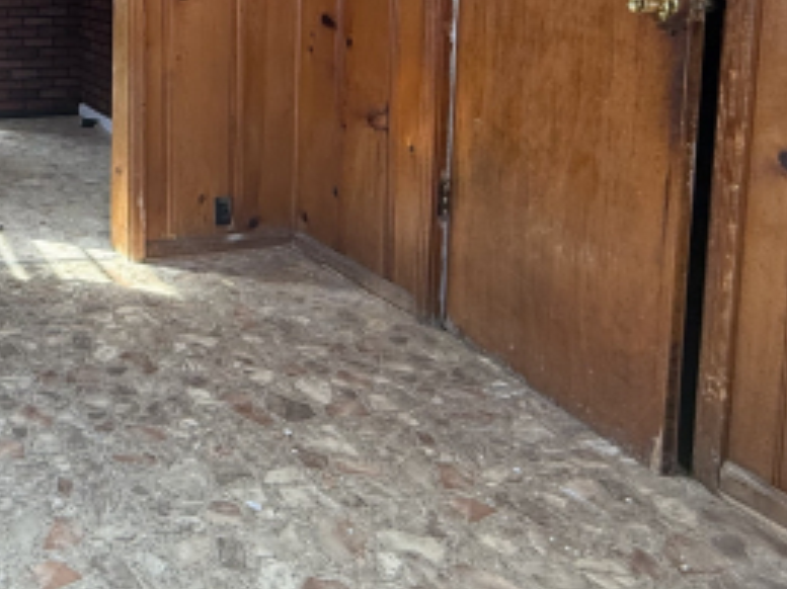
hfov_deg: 43.3
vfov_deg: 36.5
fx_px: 818
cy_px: 33
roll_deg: +1.2
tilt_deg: -4.4
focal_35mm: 36
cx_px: -17
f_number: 2.2
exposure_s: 1/99
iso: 160
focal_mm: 2.22
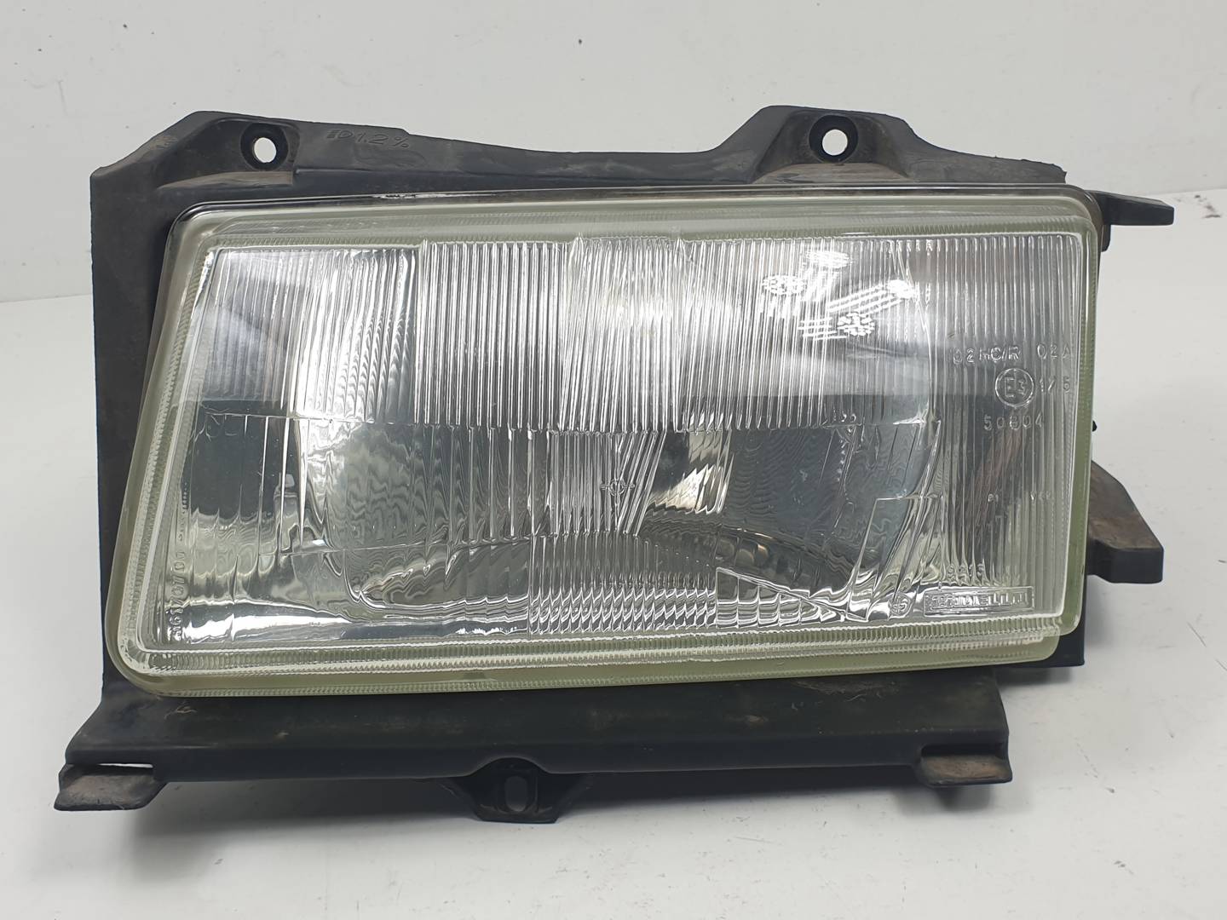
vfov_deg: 53.1
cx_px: 614
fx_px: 922
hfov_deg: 67.3
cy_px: 460
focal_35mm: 26
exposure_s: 1/262
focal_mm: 4.3
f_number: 2.4
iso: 50
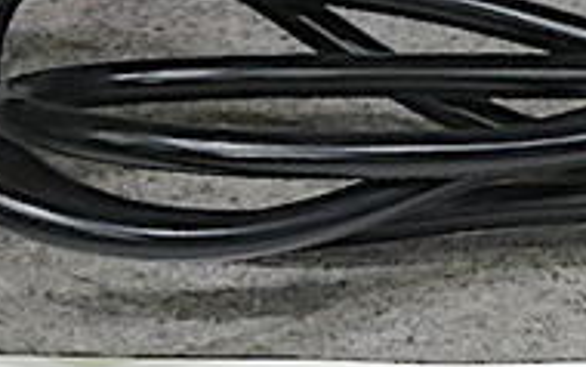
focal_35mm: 187
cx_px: 543
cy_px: 805
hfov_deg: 11.1
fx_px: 2988
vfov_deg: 6.7
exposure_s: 1/40
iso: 200
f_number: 3.7
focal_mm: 6.3
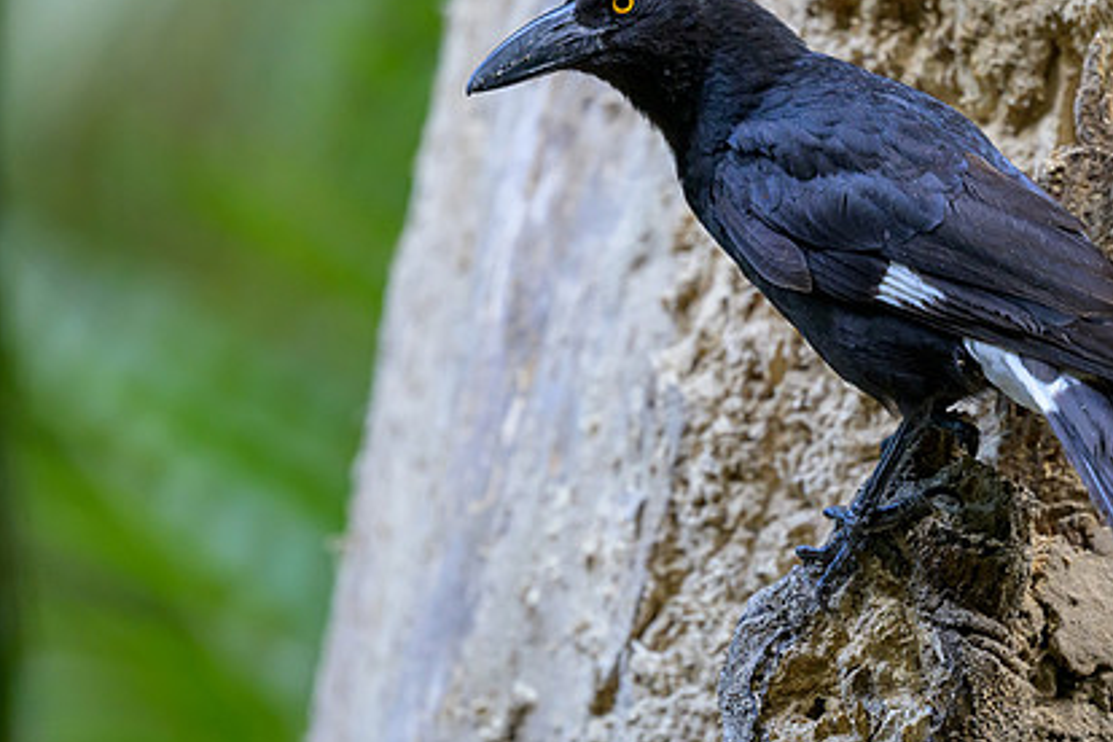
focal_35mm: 733
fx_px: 22660
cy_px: 285
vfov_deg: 1.9
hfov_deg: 2.8
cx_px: 726
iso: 2200
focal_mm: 400
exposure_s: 1/320
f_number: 2.8
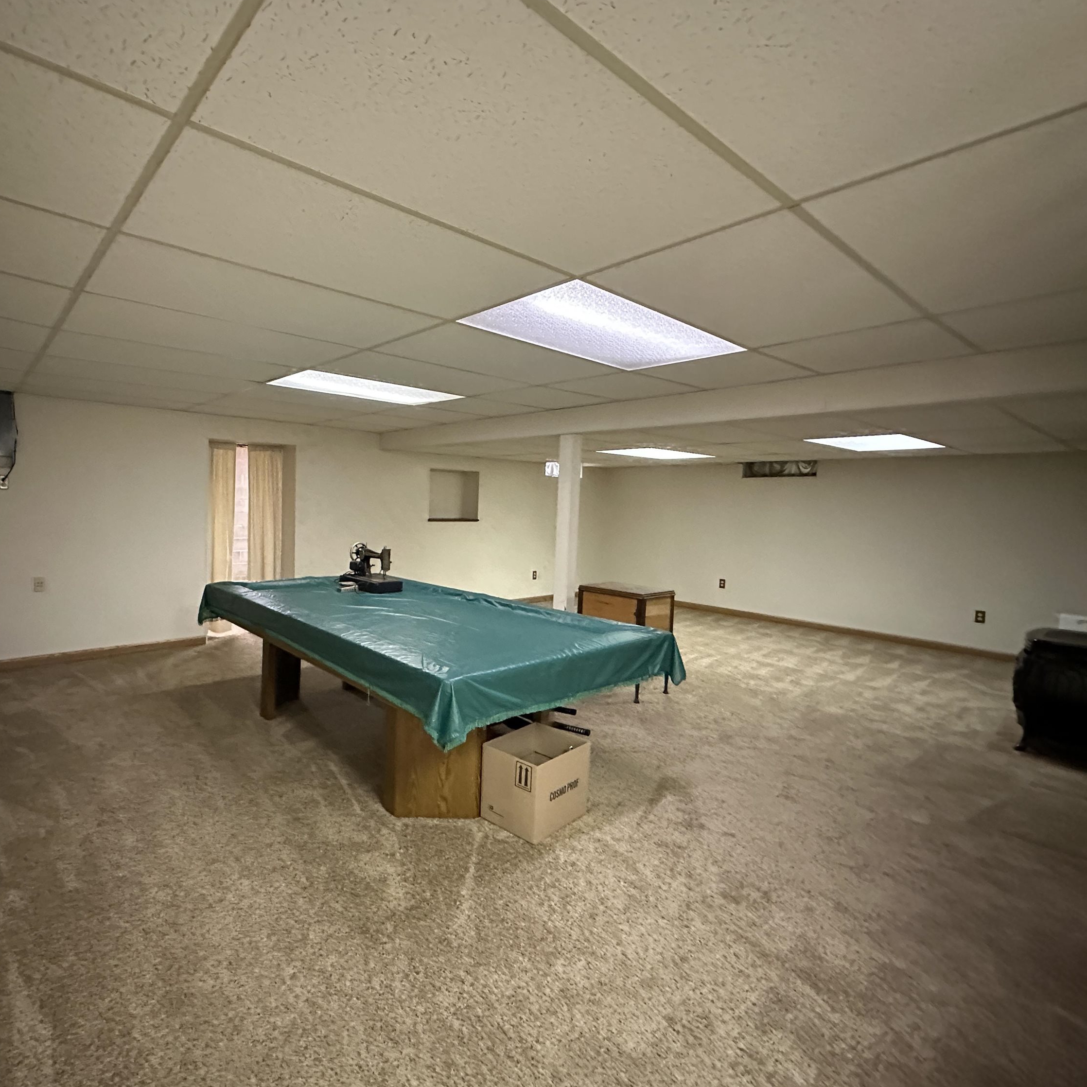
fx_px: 604
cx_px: 414
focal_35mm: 17
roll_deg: -1.9
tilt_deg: -2.9
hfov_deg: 82.5
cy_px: 537
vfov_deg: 84.0
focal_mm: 2.22
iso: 1250
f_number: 2.2
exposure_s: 1/40
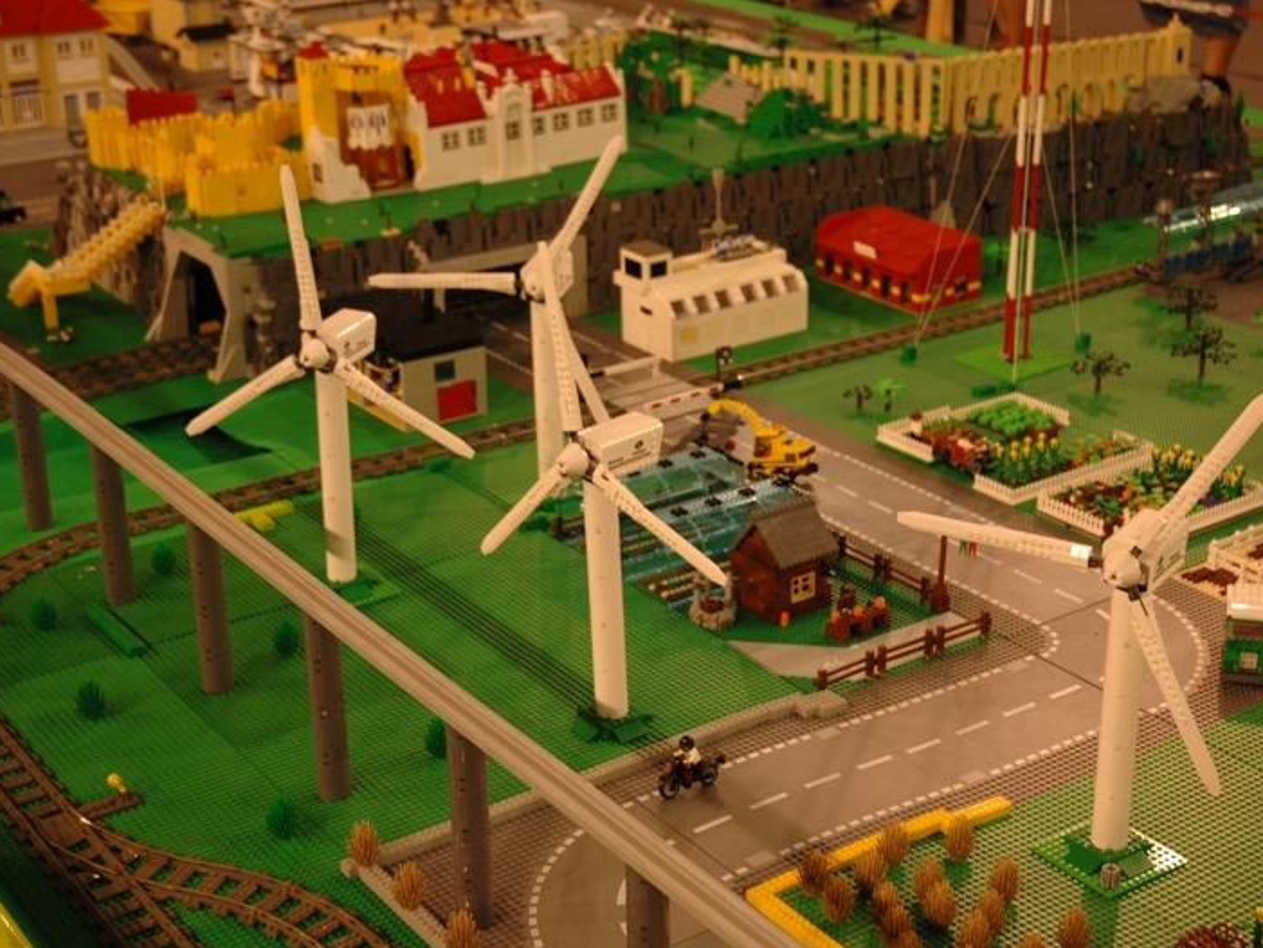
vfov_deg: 25.4
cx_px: 667
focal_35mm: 58
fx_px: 2100
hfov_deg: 33.5
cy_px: 478
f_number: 4.2
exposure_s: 1/80
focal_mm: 35
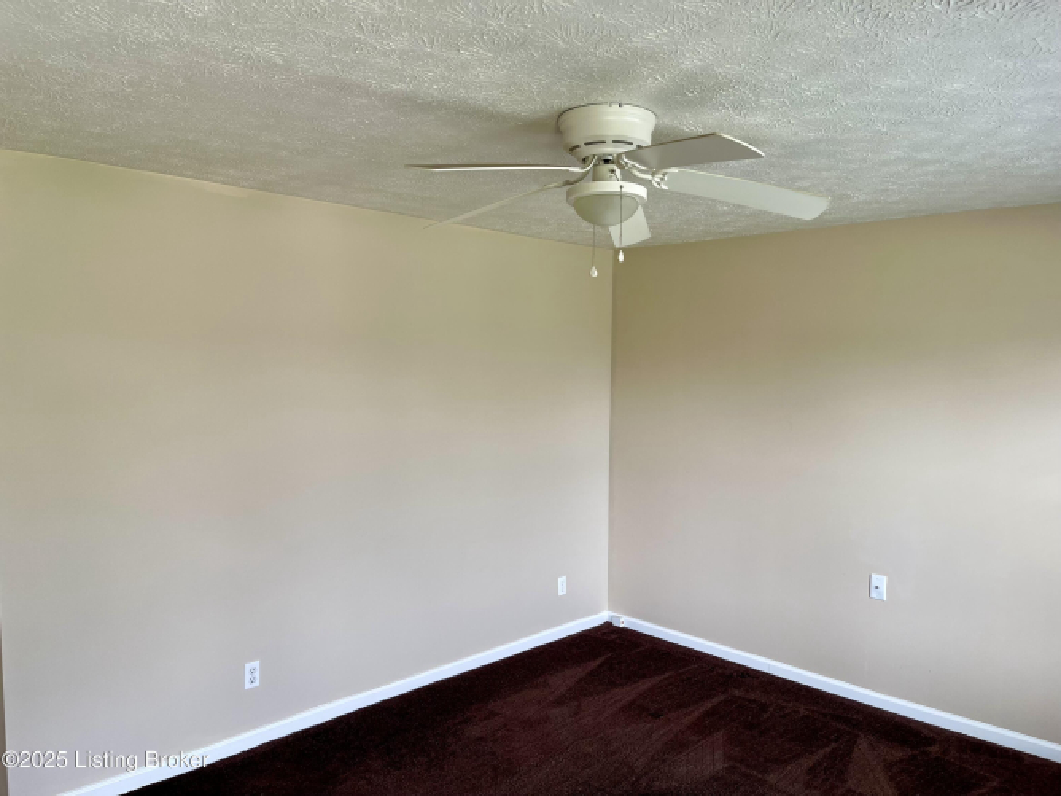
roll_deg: -1.0
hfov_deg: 69.4
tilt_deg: -3.1
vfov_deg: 54.9
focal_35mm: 25
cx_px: 530
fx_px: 766
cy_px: 398
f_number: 1.6
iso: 80
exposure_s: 1/121
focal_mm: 5.1
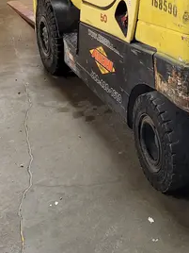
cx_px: 167
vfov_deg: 25.4
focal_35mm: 71
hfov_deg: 20.3
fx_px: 517
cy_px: -25
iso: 125
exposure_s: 1/24
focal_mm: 5.4
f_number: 1.8
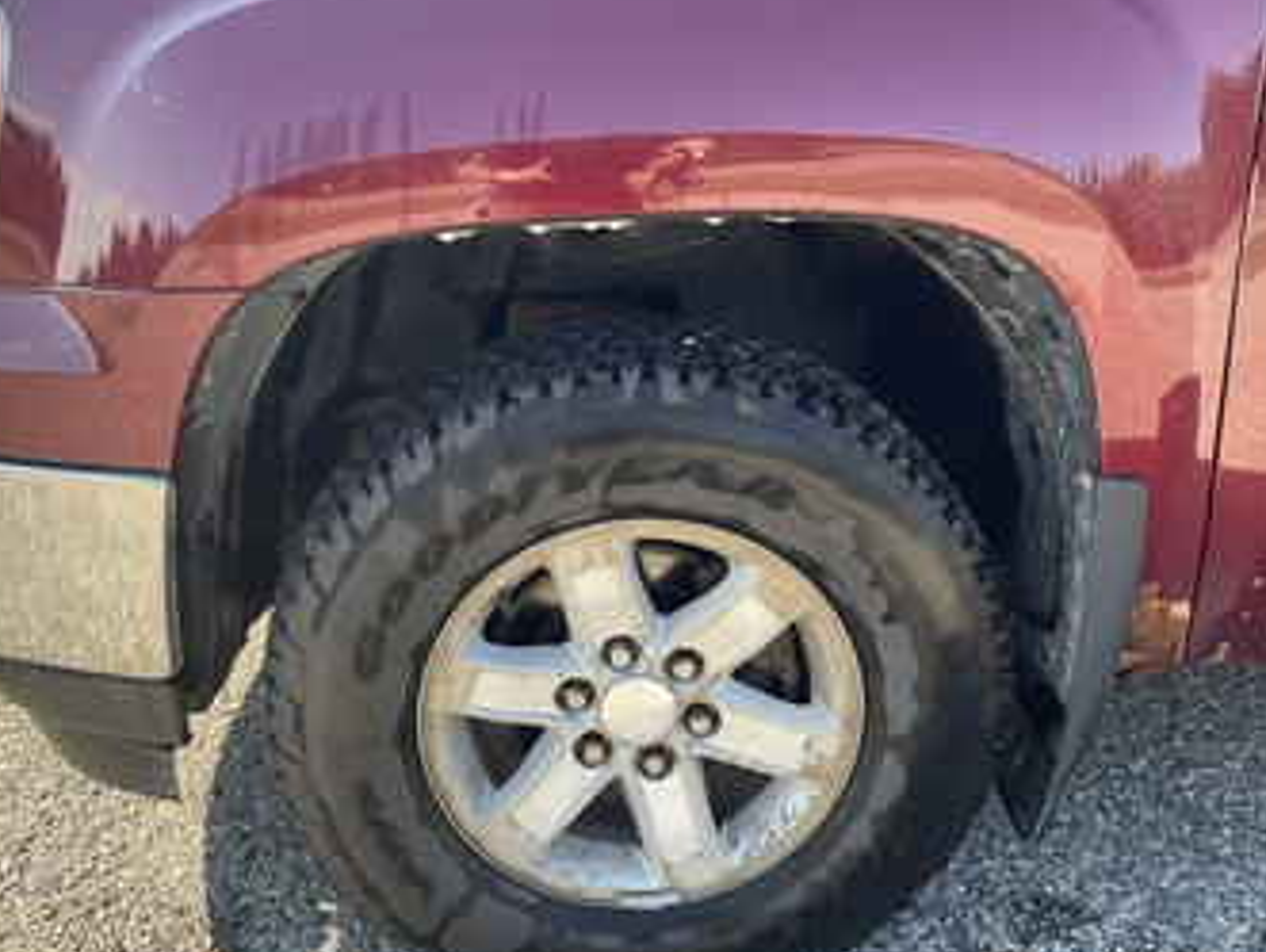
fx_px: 1281
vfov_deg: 40.7
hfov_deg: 52.5
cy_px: 512
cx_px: 581
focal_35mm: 35
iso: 25
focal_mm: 3
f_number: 1.8
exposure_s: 1/195
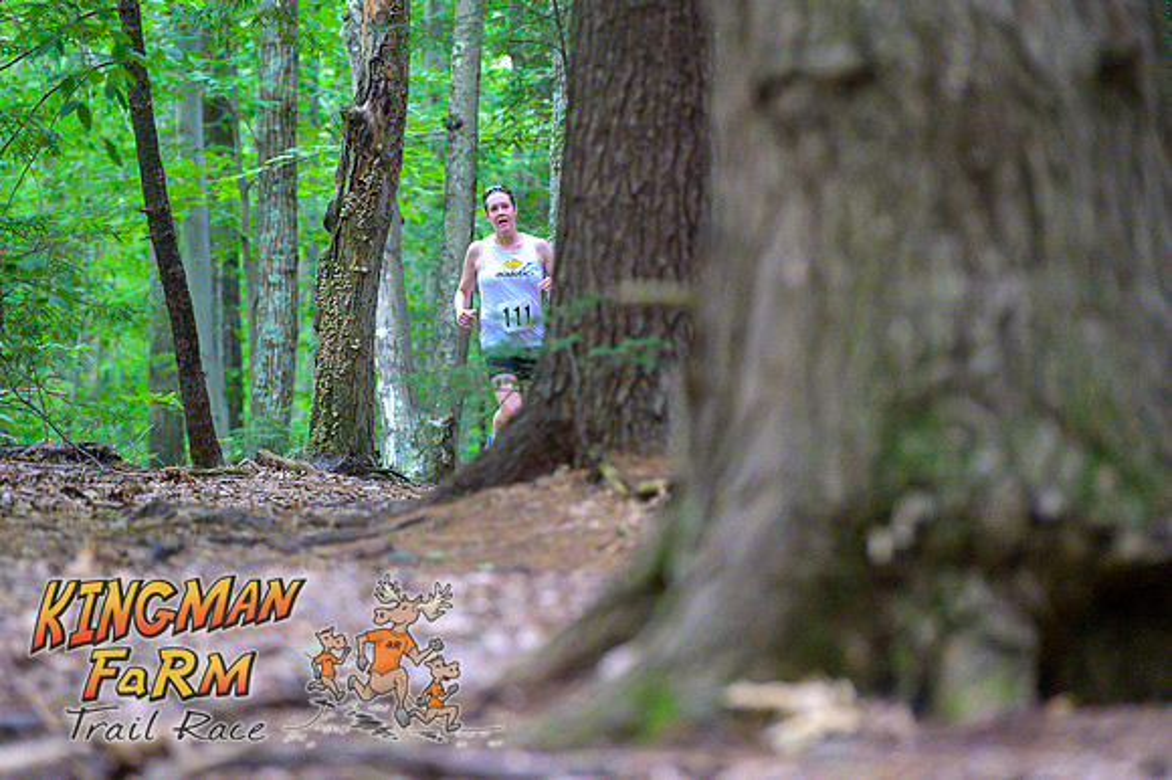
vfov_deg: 6.9
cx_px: 586
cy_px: 390
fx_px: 6507
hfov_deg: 10.3
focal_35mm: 200
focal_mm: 200
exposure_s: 1/200
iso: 8000
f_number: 4
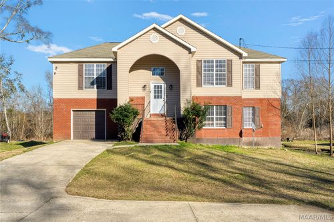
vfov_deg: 39.9
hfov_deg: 57.2
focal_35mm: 33
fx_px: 306
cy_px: 111
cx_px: 167
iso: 100
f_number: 10
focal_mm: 33
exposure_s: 1/160
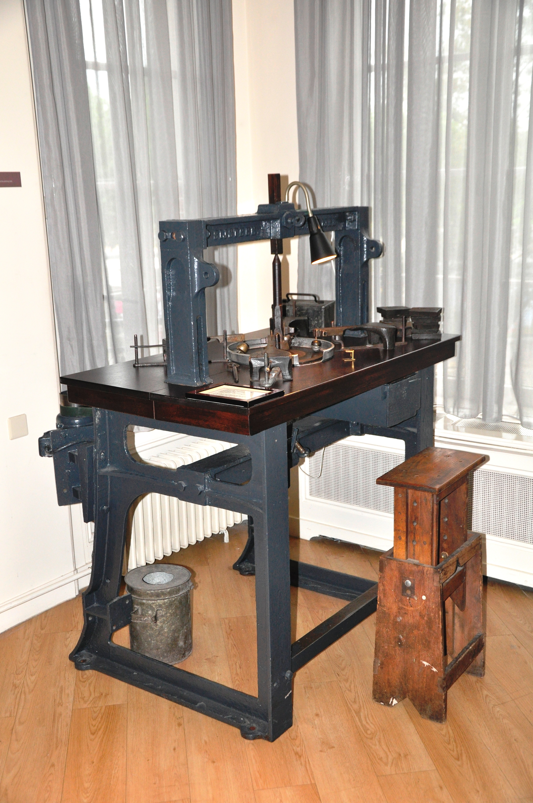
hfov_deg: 31.8
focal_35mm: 42
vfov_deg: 46.4
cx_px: 266
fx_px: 935
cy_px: 402
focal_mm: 28
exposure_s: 1/60
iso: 800
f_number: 4
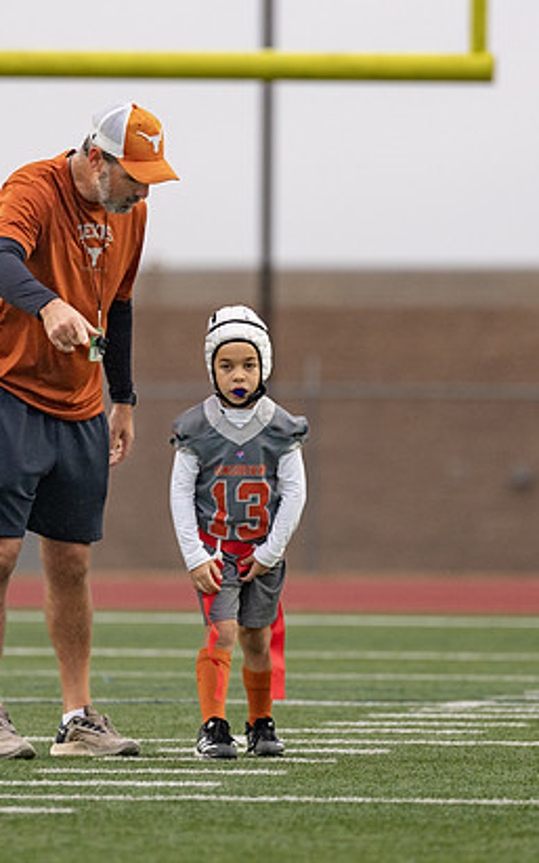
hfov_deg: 3.4
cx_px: 237
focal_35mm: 381
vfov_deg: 5.5
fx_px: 8952
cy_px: 328
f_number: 2.8
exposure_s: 1/1250
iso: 1000
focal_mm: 200
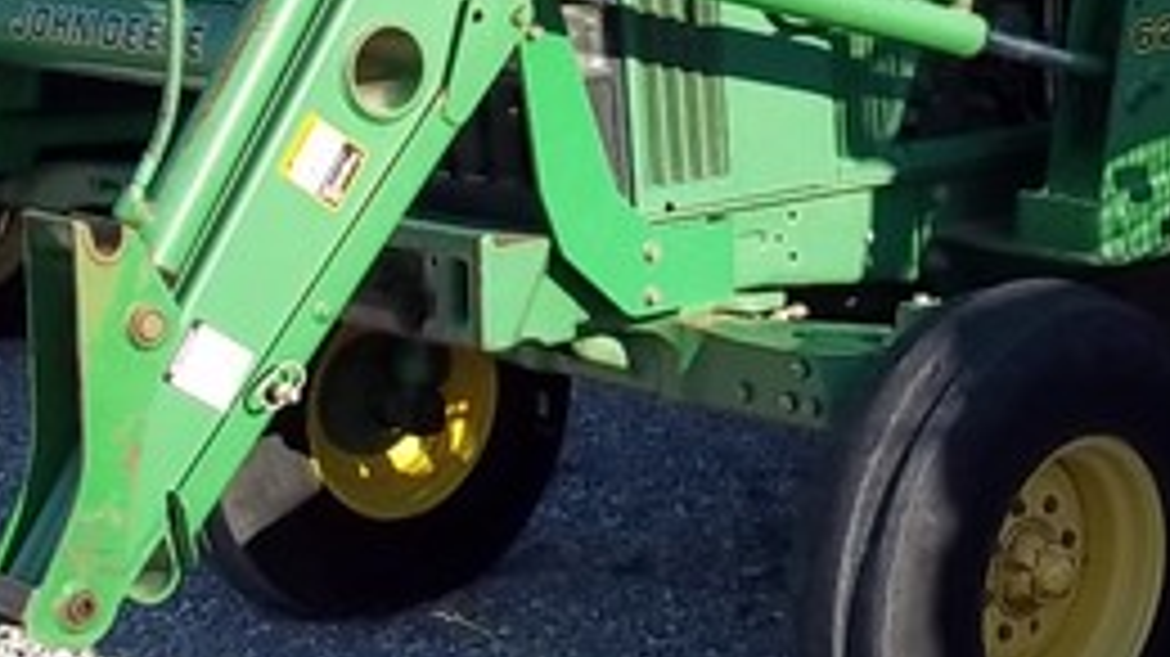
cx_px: 904
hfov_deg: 25.5
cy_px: -76
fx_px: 2543
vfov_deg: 14.4
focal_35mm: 82
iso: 80
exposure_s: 1/500
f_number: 3.1
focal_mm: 6.5
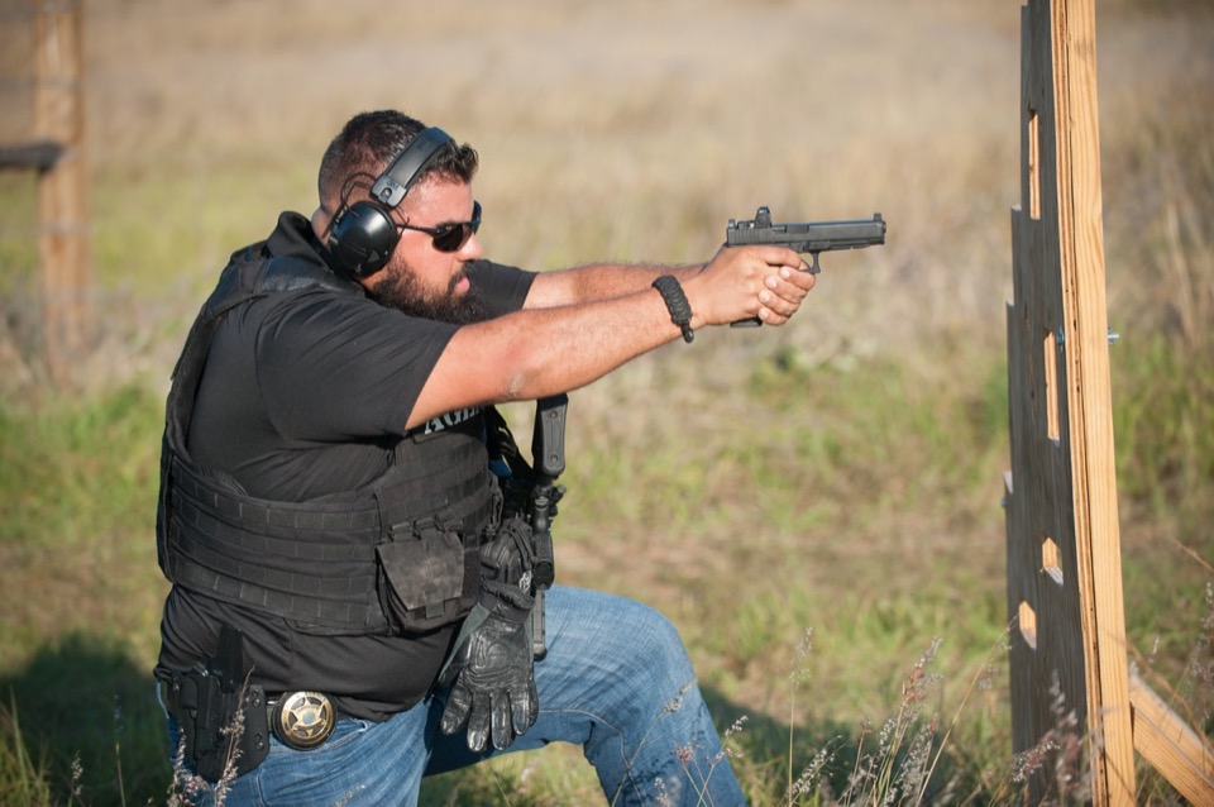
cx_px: 607
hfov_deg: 17.1
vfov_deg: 11.4
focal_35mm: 120
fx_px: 4042
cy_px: 404
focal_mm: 120
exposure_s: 1/5000
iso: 500
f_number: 2.8
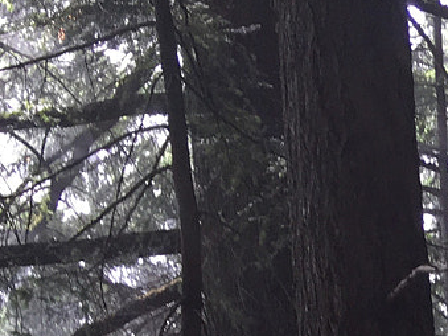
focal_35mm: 137
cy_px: 786
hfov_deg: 12.7
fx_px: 1772
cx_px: 879
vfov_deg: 9.7
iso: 25
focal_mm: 4.15
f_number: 2.2
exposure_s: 1/120
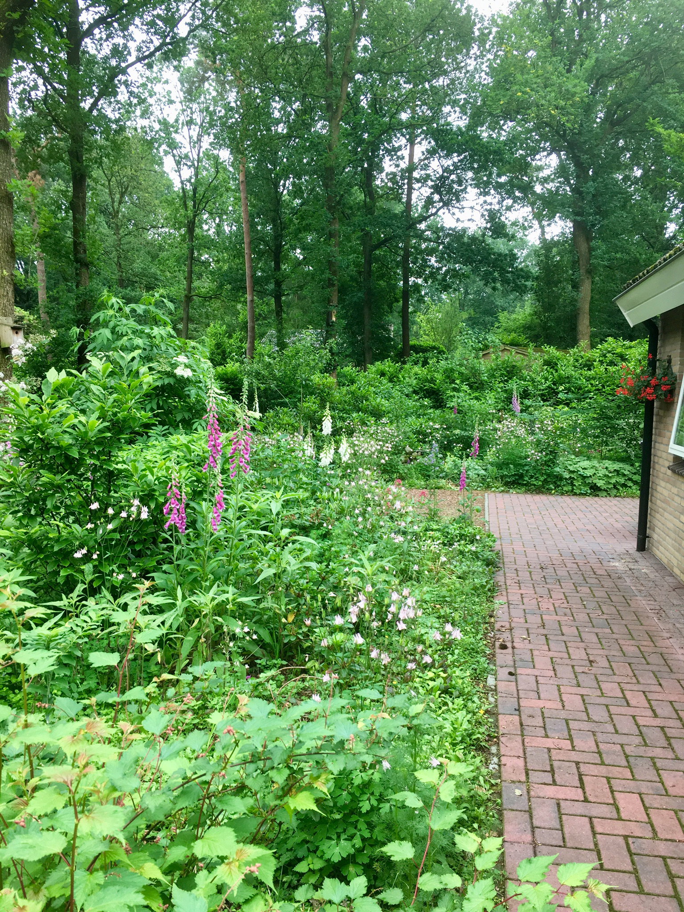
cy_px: 456
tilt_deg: -5.1
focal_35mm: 29
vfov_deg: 61.7
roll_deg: -1.9
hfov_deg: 48.2
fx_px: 764
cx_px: 342
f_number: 2.2
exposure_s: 1/100
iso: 40
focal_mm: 4.15
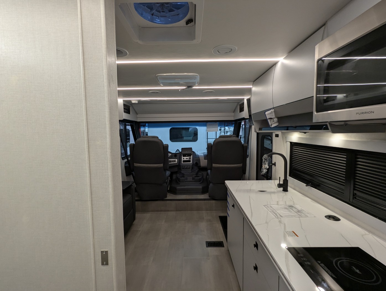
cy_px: 146
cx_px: 193
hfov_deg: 94.4
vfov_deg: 78.2
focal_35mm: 16
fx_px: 179
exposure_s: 1/60
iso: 80
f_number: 2.2
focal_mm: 2.35
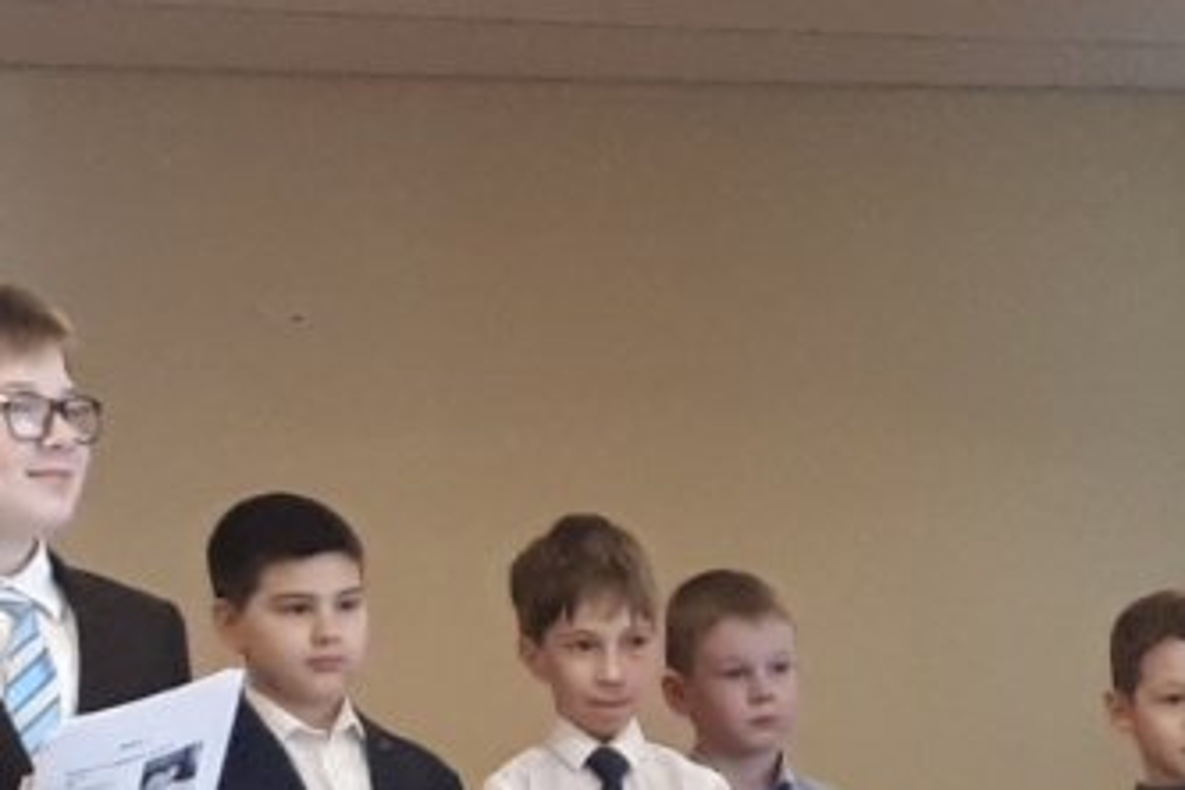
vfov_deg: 17.2
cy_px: 945
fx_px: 2501
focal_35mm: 76
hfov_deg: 26.6
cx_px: 463
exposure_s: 1/17
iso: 250
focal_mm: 3.6
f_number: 1.9
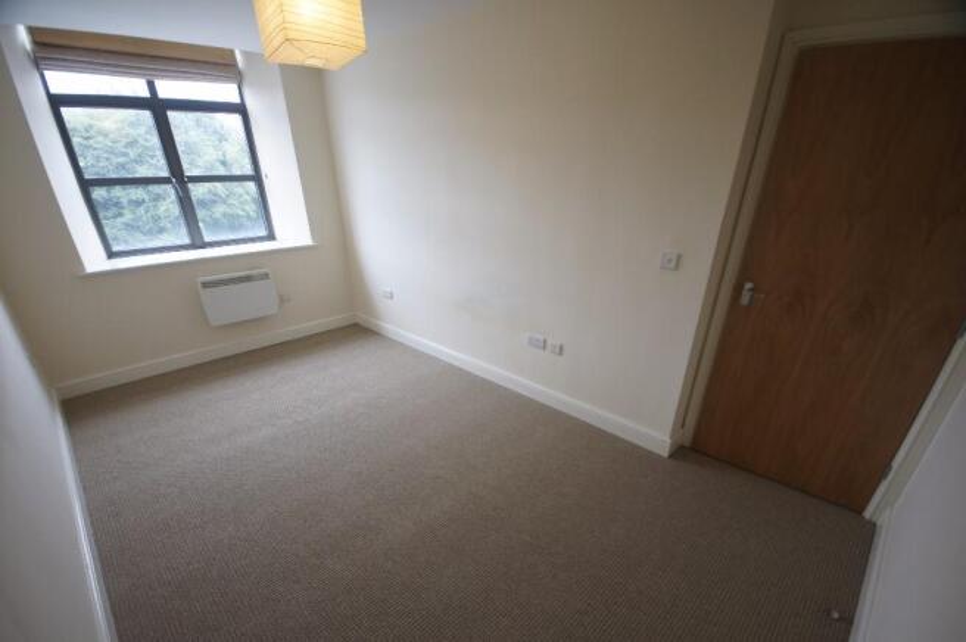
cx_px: 483
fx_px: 402
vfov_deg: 77.2
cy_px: 321
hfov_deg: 100.4
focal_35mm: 15
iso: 200
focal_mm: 10
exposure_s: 1/30
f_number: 4
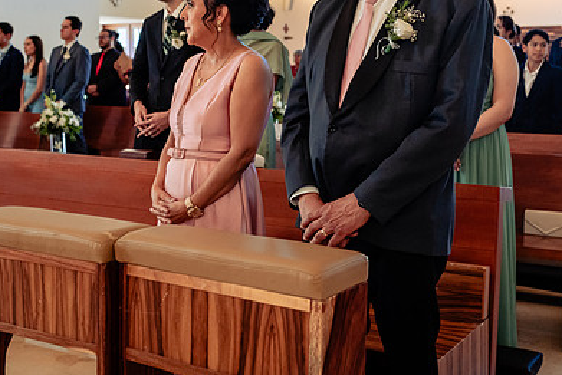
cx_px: 316
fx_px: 812
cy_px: 104
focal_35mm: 52
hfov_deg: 38.1
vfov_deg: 25.8
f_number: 4.5
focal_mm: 35
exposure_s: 1/160
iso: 1600
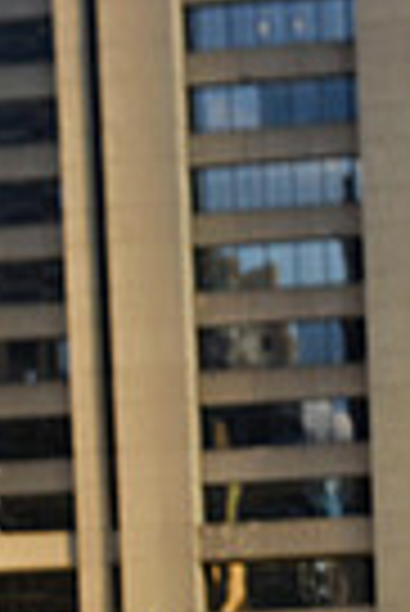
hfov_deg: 9.0
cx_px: 387
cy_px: 1004
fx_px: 2590
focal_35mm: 152
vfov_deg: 12.6
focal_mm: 46
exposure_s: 1/160
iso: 100
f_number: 4
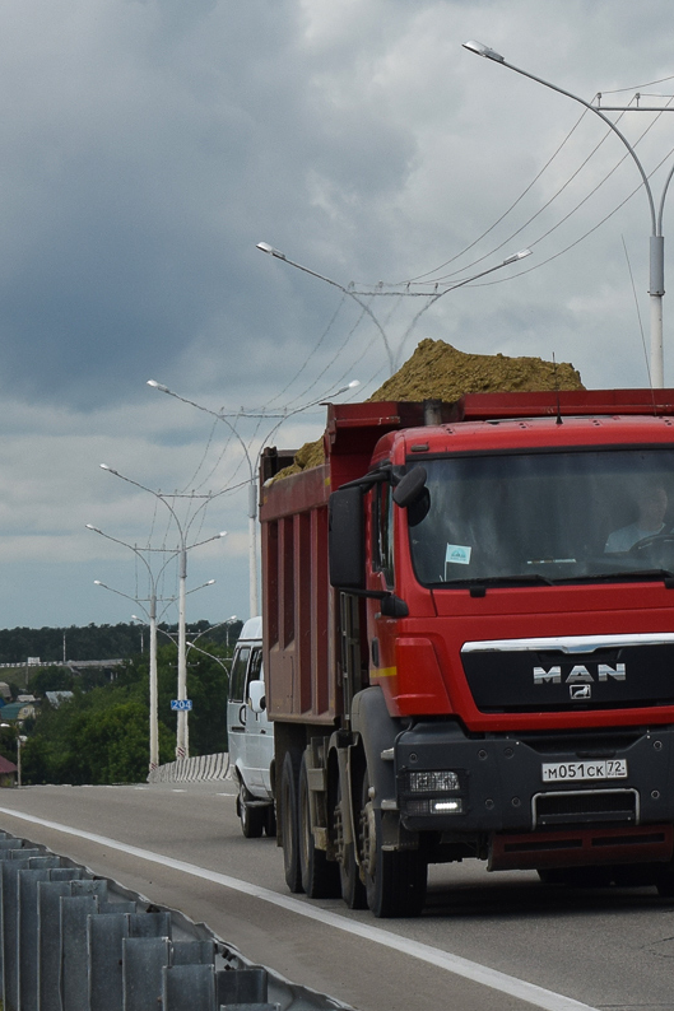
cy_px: 506
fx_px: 3505
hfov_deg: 10.9
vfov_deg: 16.4
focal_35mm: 125
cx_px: 577
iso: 200
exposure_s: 1/400
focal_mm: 55
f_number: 10
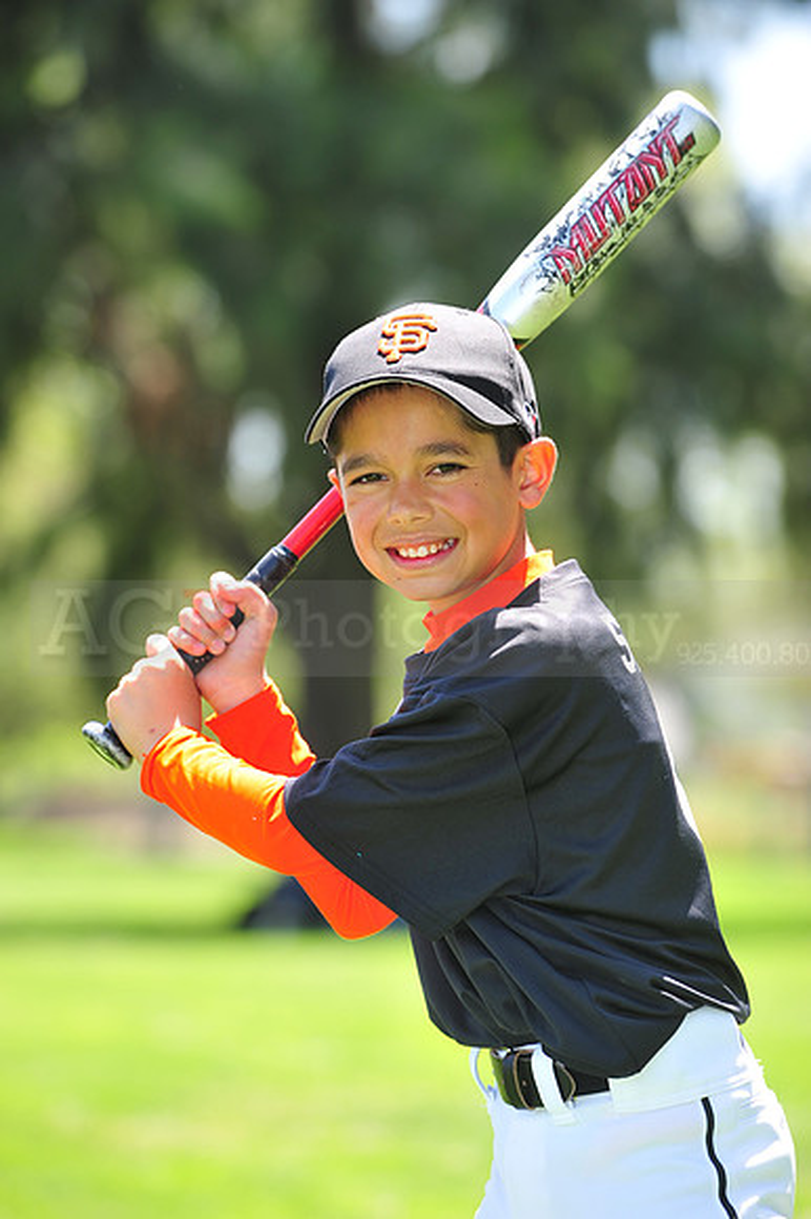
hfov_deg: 6.9
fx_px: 6766
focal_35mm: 200
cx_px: 406
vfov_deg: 10.3
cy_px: 610
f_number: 5.6
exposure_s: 1/250
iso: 200
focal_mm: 200
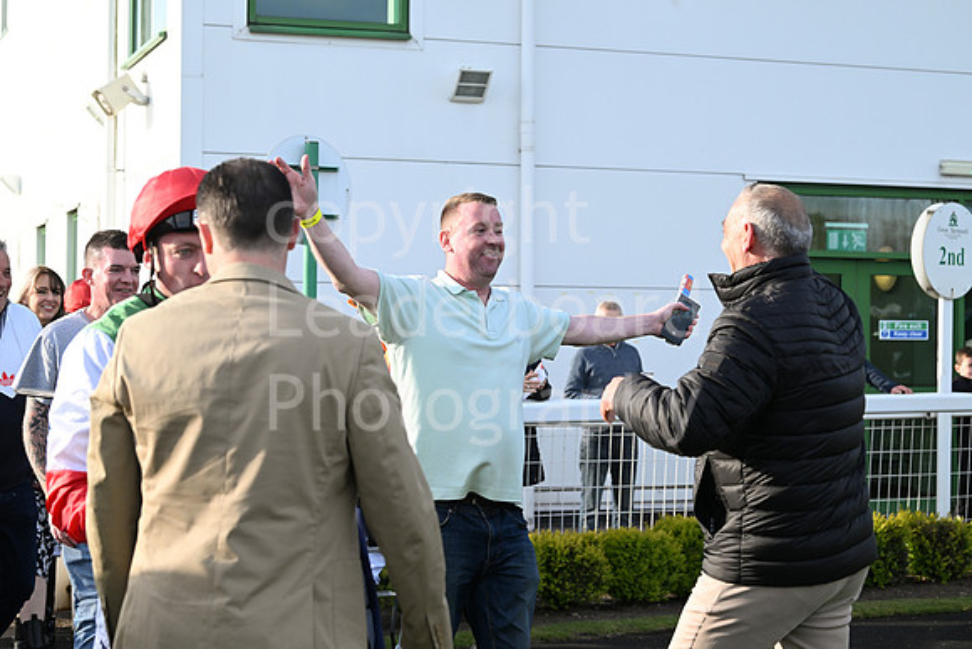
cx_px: 486
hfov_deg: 28.8
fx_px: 1890
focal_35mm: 70
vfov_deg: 19.5
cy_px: 324
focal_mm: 70
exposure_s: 1/1250
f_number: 5.6
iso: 800
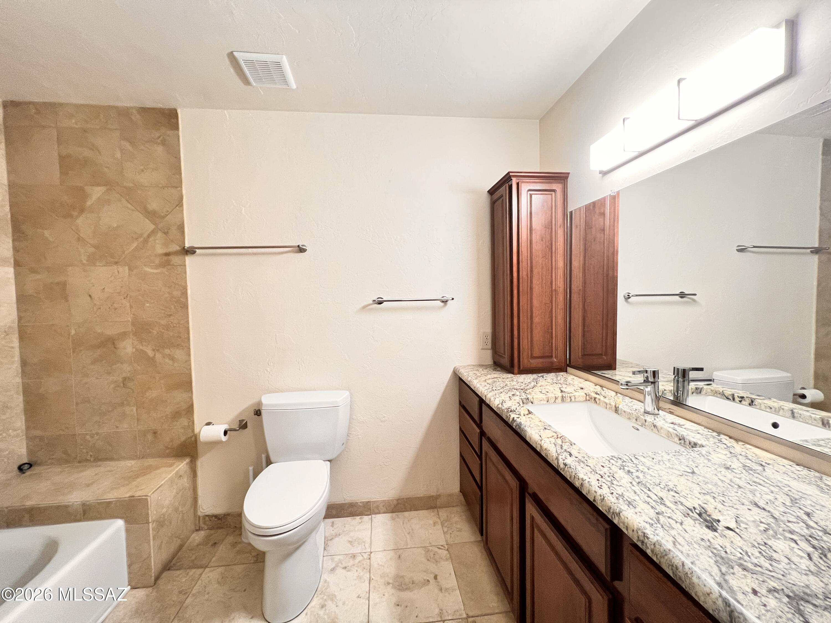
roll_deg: +1.5
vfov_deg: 89.9
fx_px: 312
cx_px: 416
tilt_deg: -2.4
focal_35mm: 13
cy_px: 312
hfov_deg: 106.2
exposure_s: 1/60
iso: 250
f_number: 1.8
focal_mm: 1.57
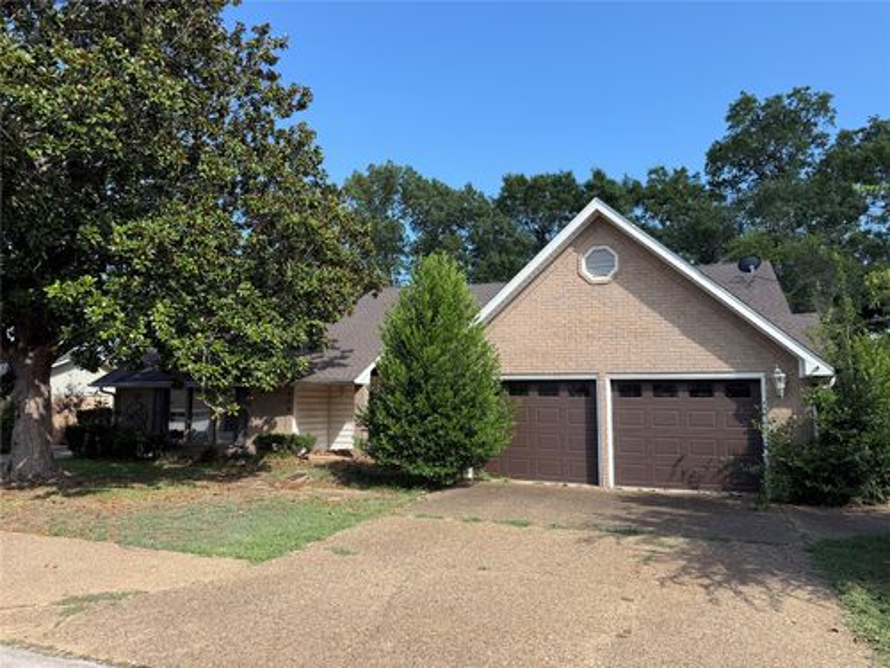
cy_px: 334
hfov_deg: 71.6
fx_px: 617
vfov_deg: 56.8
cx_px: 445
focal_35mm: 24
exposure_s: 1/2053
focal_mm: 6.76
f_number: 1.78
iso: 80
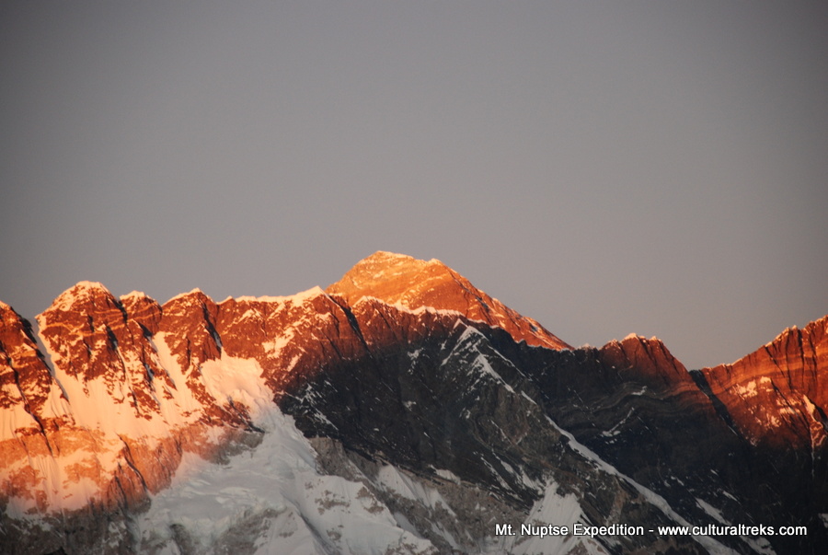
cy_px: 278
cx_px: 414
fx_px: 4664
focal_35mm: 202
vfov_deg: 6.8
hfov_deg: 10.1
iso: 400
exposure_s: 1/80
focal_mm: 135
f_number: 5.6
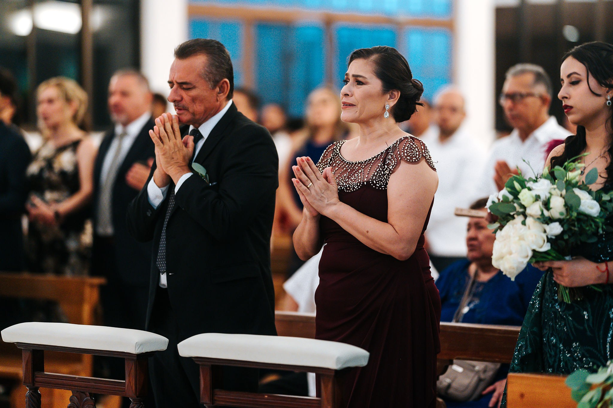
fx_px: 2298
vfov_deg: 10.2
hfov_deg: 15.2
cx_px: 306
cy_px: 204
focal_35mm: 135
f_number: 1.8
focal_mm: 135
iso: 2500
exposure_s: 1/320
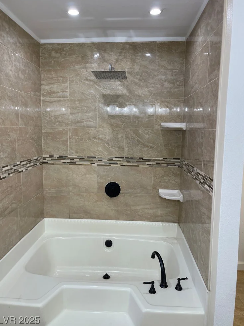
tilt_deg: -6.6
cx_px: 122
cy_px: 160
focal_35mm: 26
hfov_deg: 53.0
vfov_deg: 67.3
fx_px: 245
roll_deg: -1.1
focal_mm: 5.1
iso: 80
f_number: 1.6
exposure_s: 1/120
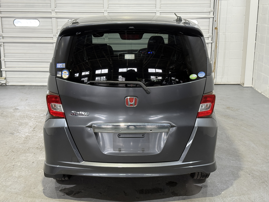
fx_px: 373
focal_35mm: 48
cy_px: 101
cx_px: 134
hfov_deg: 39.7
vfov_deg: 30.3
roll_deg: +0.2
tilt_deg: -13.5
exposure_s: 1/60
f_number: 1.78
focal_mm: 6.76
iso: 200
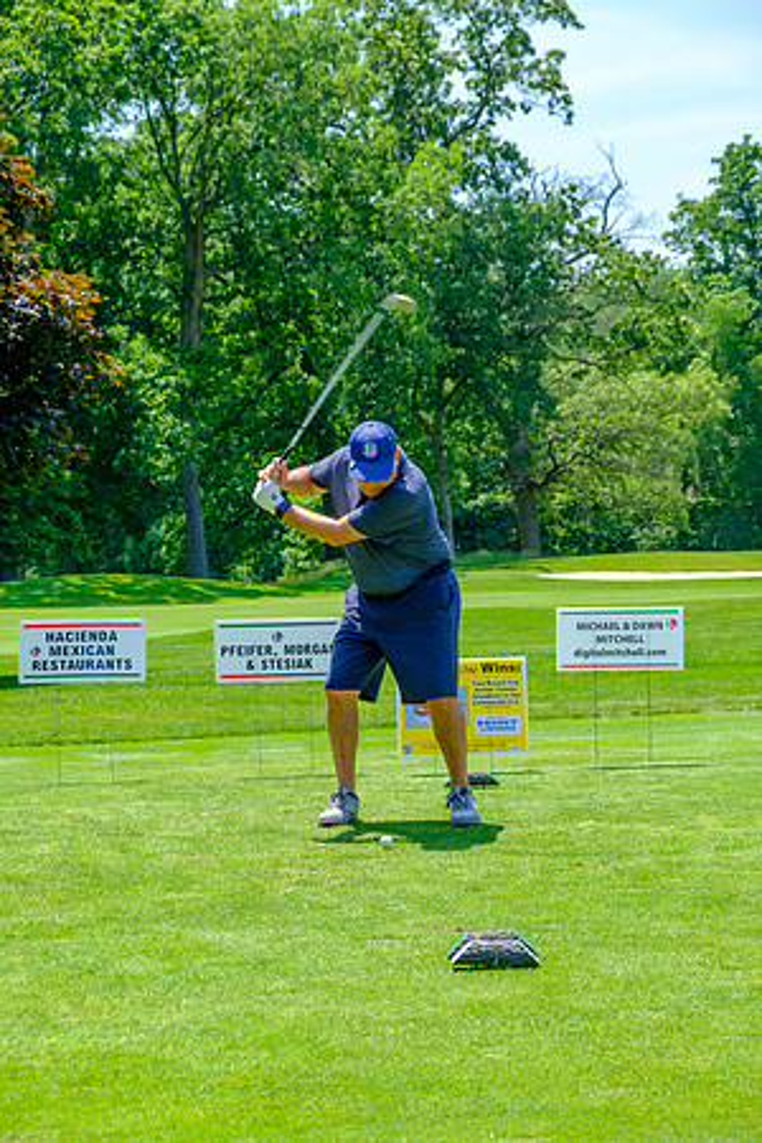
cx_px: 381
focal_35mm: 76
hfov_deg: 17.9
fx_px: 2413
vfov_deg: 26.7
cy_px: 572
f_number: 5.6
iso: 200
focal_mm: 50.5
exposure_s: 1/250
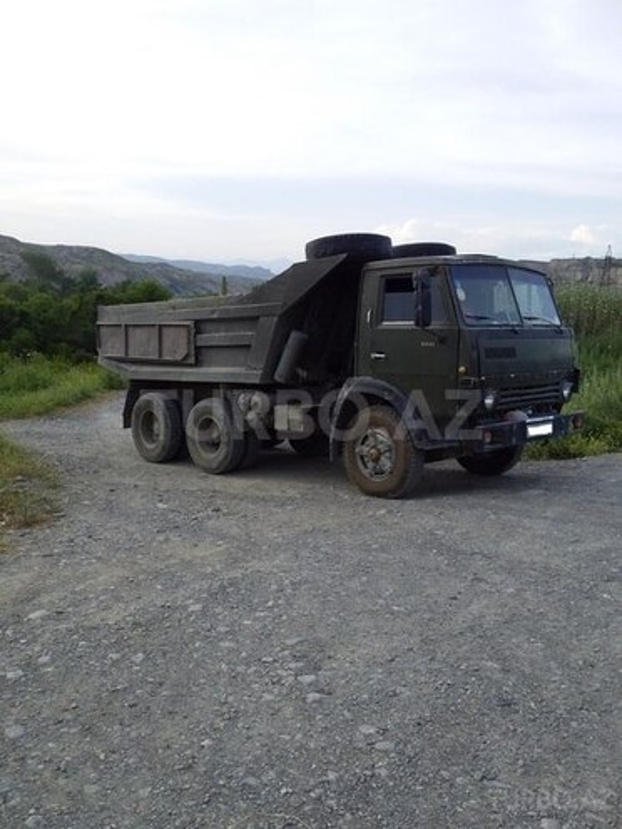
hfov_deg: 45.4
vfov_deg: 58.4
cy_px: 414
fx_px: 743
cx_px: 311
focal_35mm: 31
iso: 40
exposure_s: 1/431
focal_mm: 3.3
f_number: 2.2
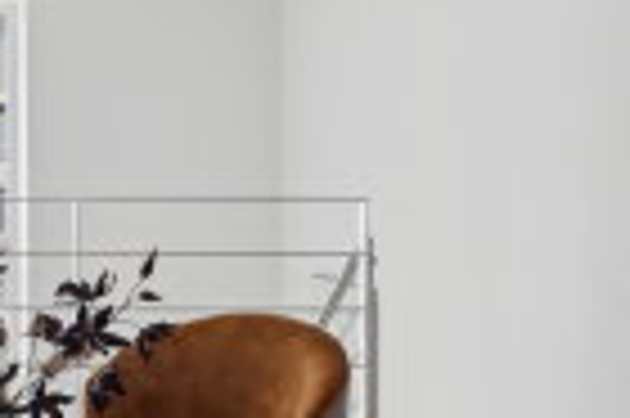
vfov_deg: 21.8
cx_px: -162
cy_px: 155
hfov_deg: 27.6
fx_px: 1086
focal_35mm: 62
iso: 200
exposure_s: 1/13
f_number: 8
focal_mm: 14.5
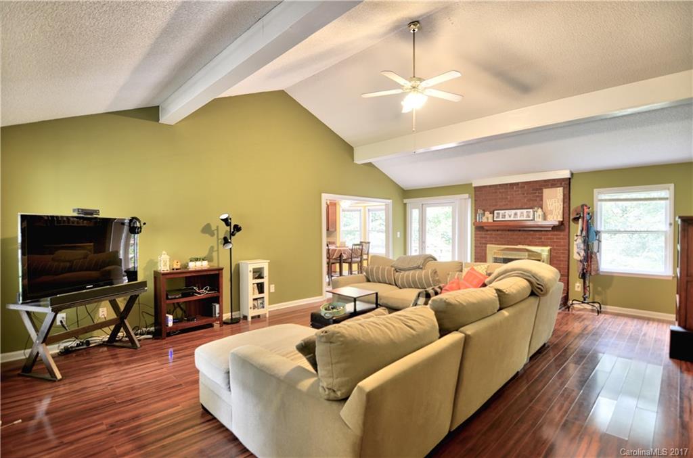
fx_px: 317
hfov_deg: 95.1
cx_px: 346
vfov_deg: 71.7
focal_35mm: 16
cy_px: 229
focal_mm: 11
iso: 100
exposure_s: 1/10
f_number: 2.8
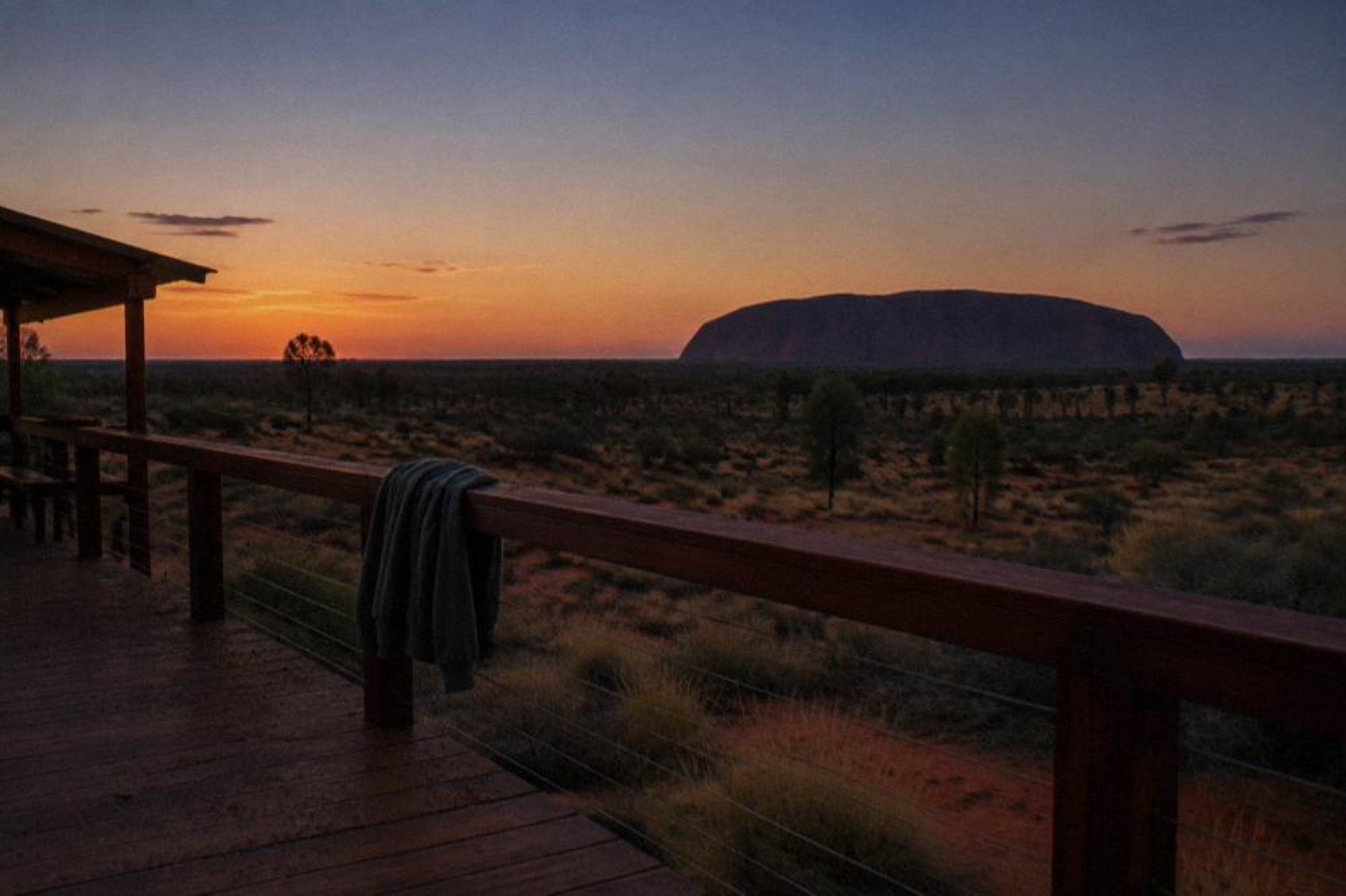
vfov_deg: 37.8
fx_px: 1308
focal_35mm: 35
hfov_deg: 54.5
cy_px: 448
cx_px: 673
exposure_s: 1/40
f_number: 8
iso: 6400
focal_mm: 35
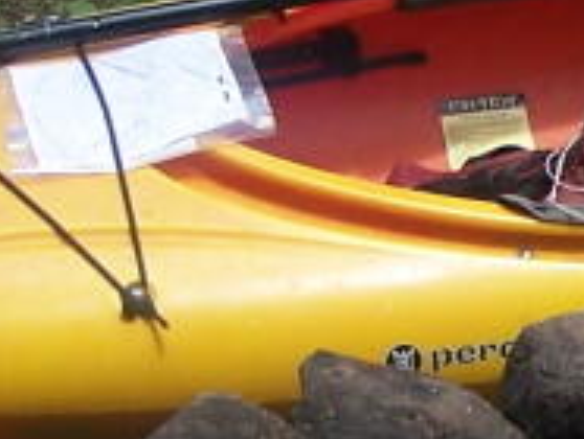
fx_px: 3531
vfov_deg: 7.1
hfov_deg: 9.0
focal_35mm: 209
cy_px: 295
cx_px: 1096
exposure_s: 1/400
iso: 80
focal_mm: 6.3
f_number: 2.8
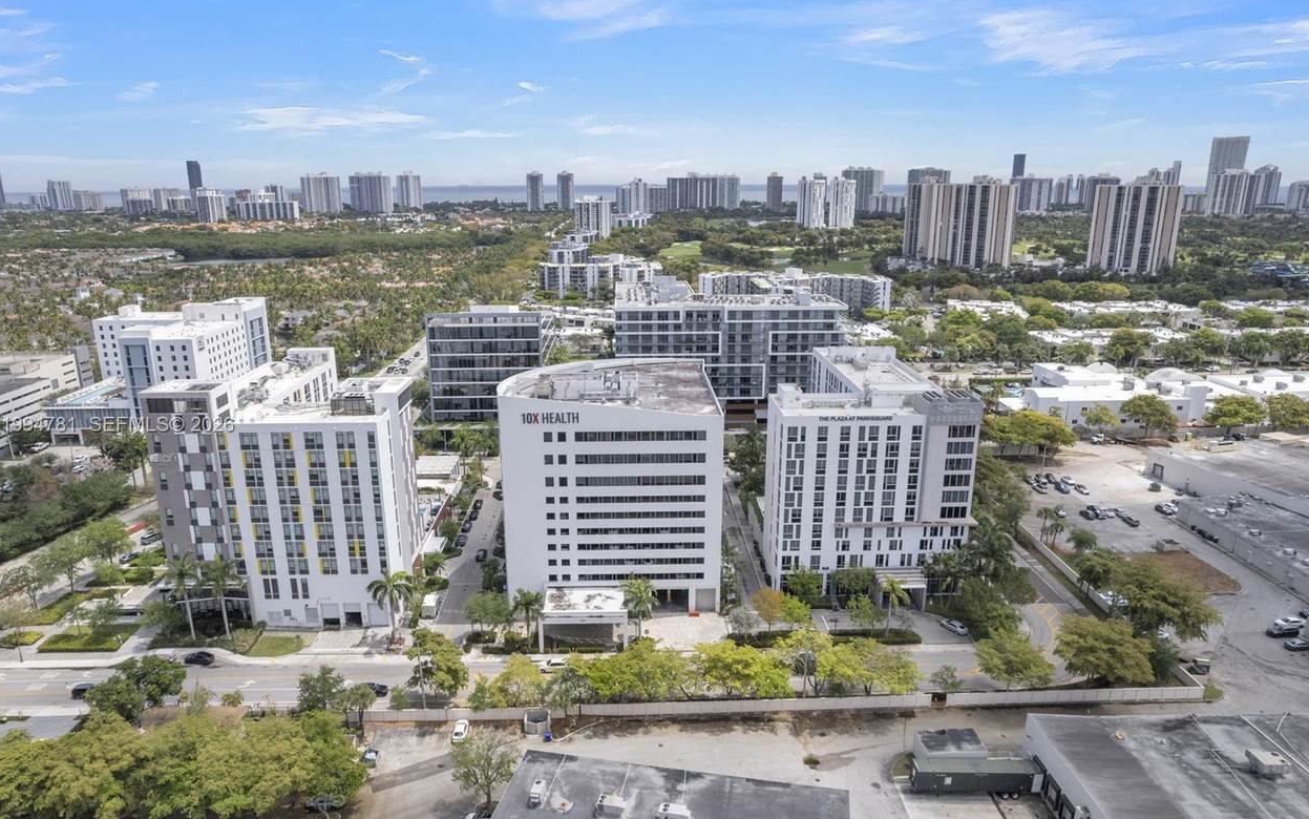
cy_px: 426
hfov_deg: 77.1
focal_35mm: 23
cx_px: 645
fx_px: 821
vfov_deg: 53.0
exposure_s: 1/4000
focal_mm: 8.38
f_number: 2.8
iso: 120
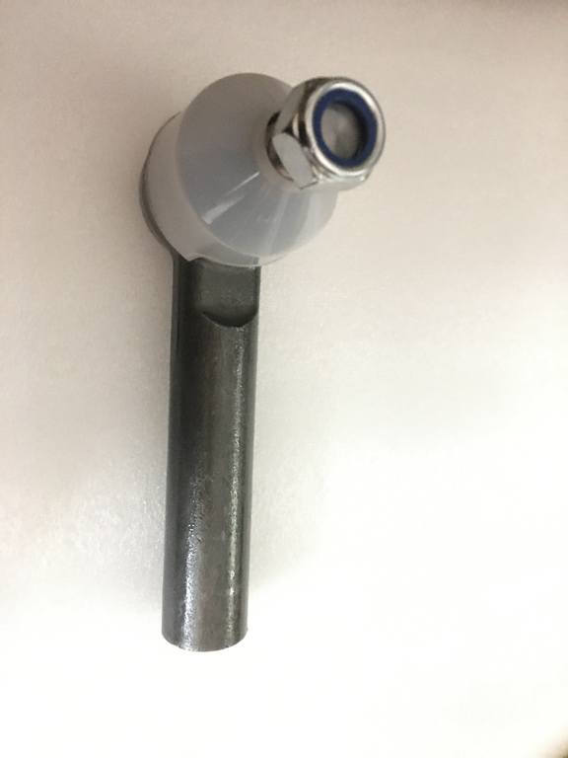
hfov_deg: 48.2
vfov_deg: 61.7
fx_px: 634
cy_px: 379
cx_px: 284
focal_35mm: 29
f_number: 2.2
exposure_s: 1/4
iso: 160
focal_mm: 4.15
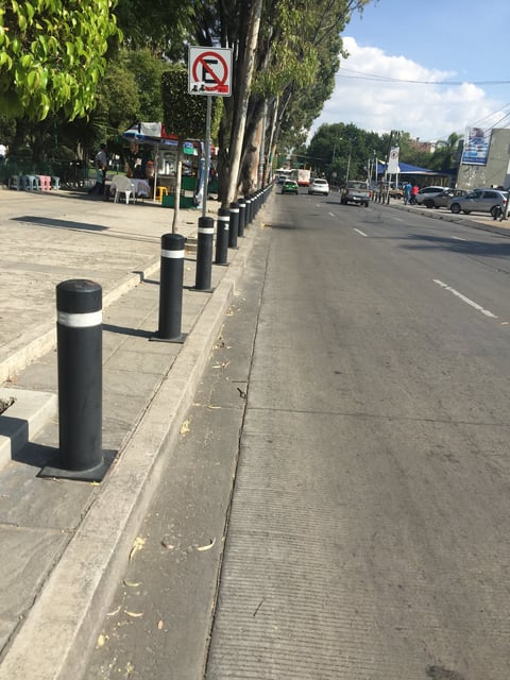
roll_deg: -3.7
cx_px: 255
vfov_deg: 61.7
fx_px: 570
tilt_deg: -15.9
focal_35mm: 29
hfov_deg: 48.2
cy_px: 340
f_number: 2.2
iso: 32
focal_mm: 4.15
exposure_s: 1/1980
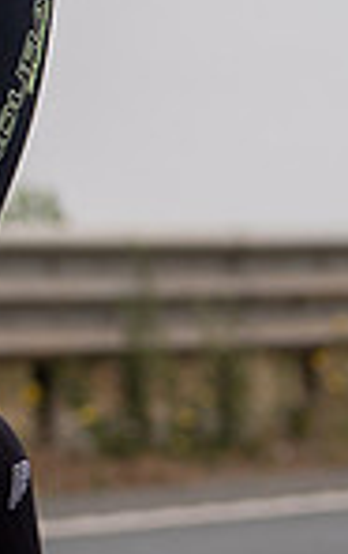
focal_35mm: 797
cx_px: -359
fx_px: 12047
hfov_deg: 1.7
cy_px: 934
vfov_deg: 2.6
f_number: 3.5
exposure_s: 1/800
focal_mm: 74
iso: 100
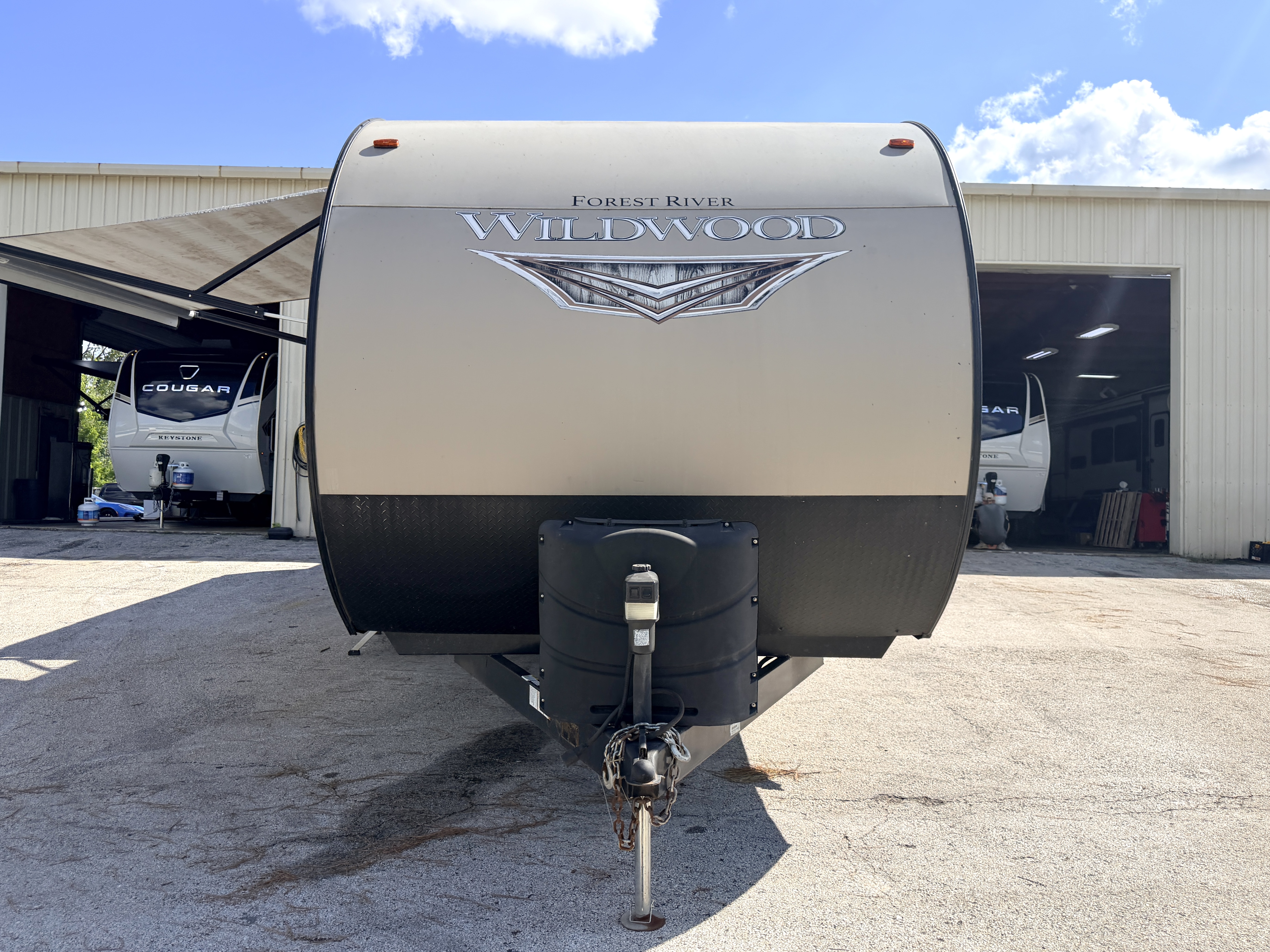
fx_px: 880
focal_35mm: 24
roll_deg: +0.9
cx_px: 635
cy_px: 476
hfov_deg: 71.6
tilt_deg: +2.0
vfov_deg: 56.8
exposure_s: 1/5319
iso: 125
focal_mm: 6.76
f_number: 1.78
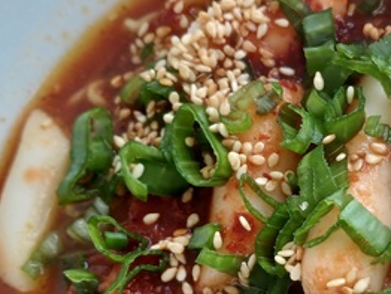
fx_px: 803
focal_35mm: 71
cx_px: 325
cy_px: 239
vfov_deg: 20.5
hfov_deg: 26.7
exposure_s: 1/50
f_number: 1.8
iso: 40
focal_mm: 4
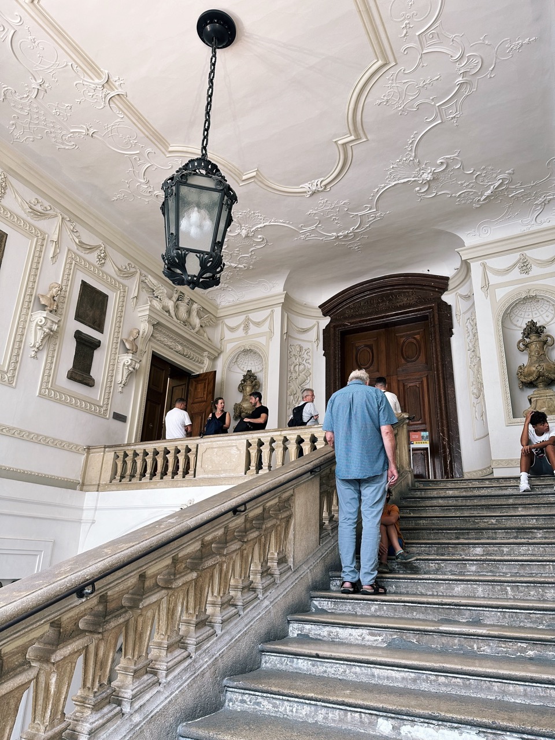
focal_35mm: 24
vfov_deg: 71.6
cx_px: 278
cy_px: 370
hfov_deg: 56.8
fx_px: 513
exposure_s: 1/100
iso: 100
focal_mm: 6.86
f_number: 1.78
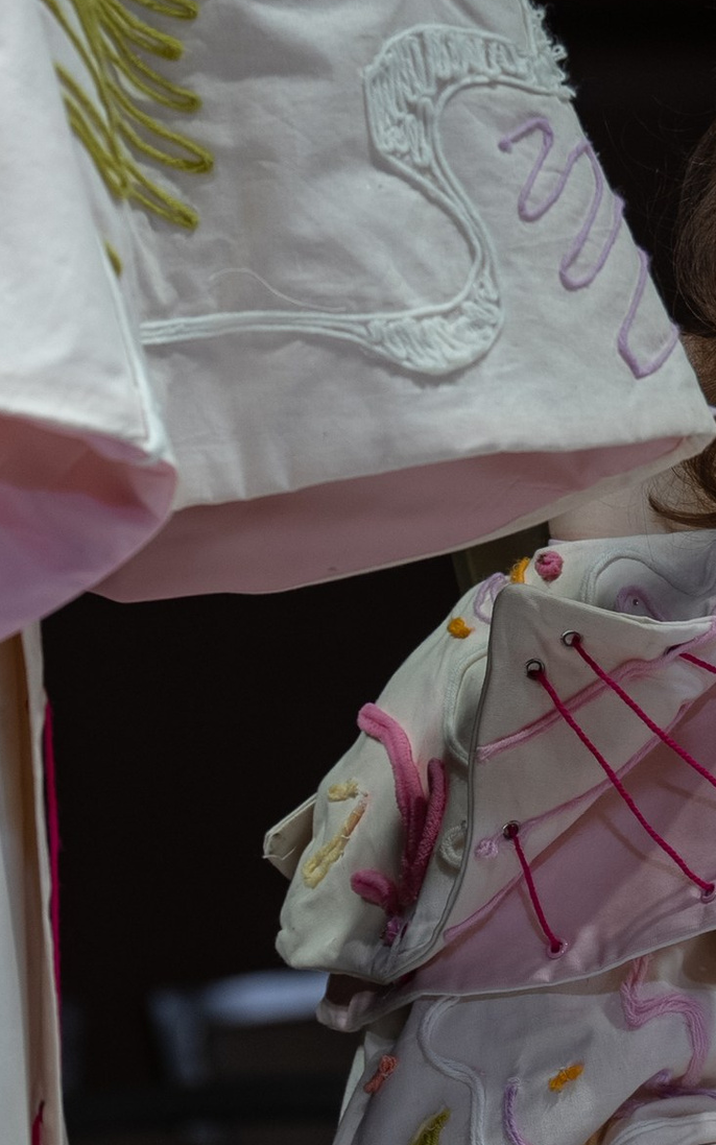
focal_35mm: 688
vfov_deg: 3.1
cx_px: 992
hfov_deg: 1.9
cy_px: 377
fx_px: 21472
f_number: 4.5
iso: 200
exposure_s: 1/200
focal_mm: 192.9
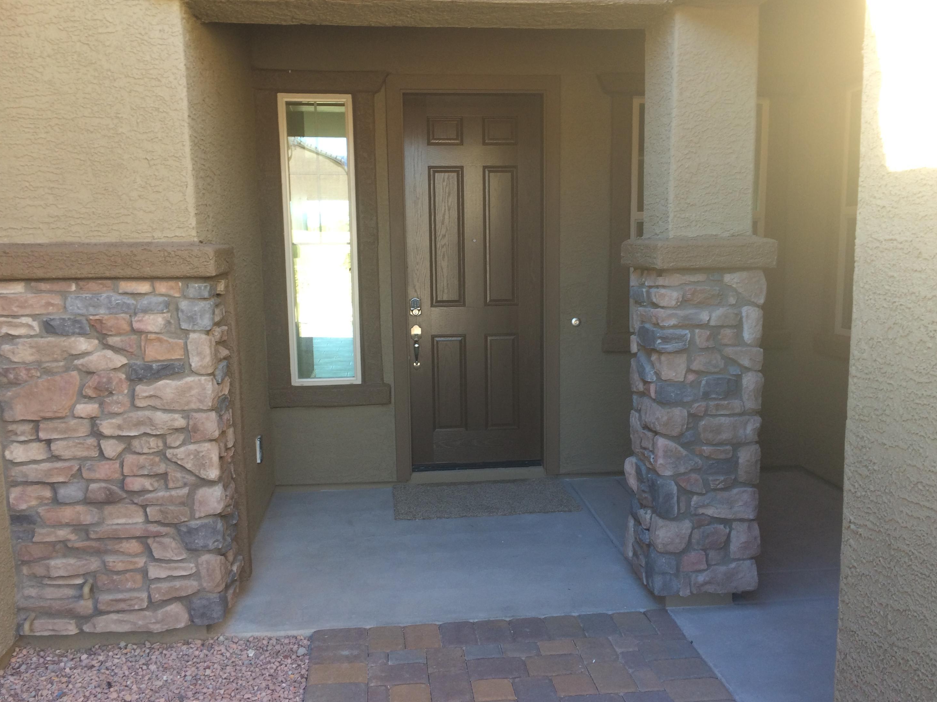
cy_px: 357
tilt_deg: -8.7
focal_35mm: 30
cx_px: 461
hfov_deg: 60.0
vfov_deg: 46.8
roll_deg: +2.2
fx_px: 812
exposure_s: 1/60
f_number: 2.2
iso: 50
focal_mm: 4.15
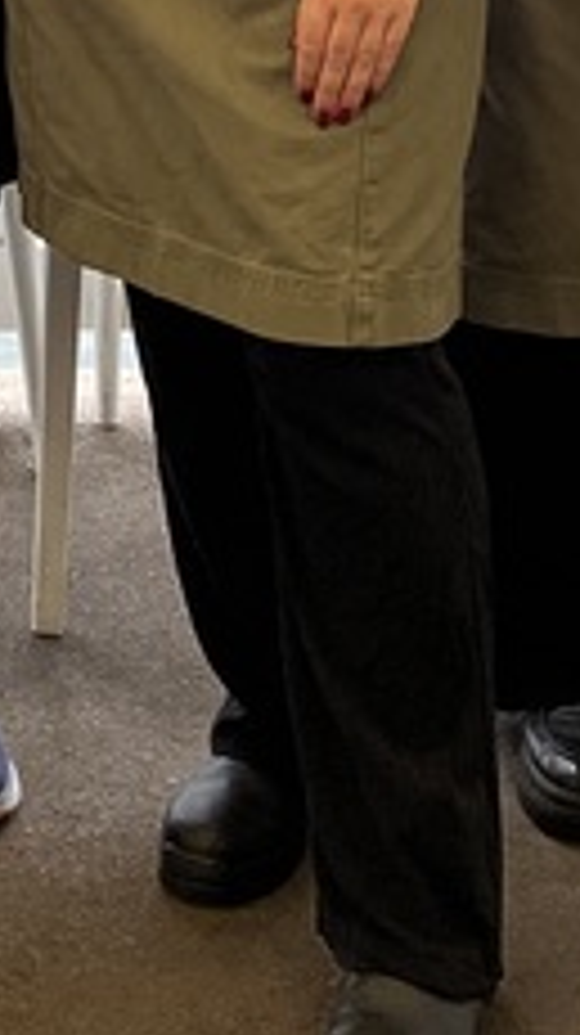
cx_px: -18
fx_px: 3453
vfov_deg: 15.0
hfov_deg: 9.5
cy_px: -778
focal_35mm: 126
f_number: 1.5
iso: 50
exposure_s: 1/743
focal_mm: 5.7
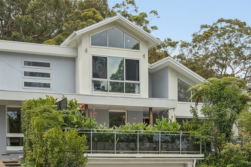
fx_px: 411
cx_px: 109
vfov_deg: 23.0
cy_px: 95
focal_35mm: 59
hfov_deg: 33.9
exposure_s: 1/500
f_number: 11
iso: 400
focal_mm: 32
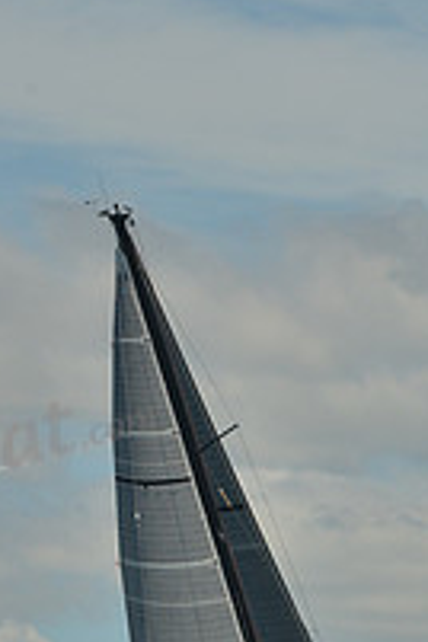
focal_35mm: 490
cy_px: 882
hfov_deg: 2.8
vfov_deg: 4.2
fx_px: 8738
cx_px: 324
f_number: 10
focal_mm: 170
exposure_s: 1/800
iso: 400
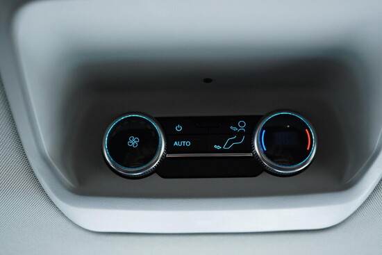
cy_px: 128
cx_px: 191
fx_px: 382
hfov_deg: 53.1
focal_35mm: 36
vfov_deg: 36.9
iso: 1000
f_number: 2.8
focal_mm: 24
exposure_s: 1/40
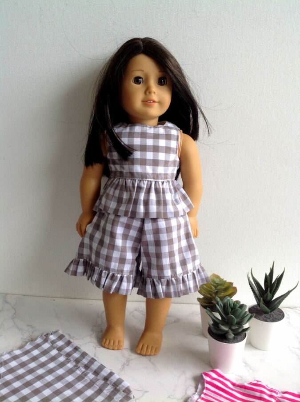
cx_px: 150
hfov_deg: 40.6
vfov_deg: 52.7
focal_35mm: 35
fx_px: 406
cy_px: 201
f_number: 2.4
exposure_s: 1/120
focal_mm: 4.28
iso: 64
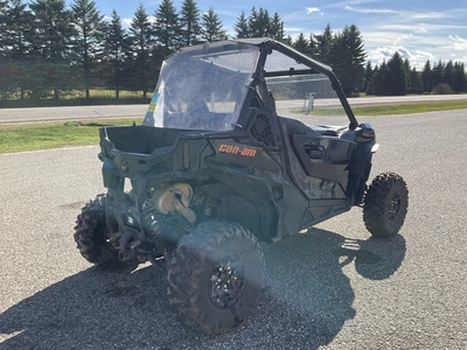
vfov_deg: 48.2
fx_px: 391
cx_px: 234
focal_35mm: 29
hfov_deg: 61.7
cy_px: 175
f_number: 1.8
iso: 25
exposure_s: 1/997
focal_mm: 3
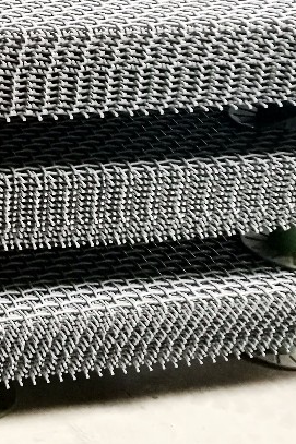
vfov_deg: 28.9
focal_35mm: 69
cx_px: -194
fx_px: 852
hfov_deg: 17.1
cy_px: 125
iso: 640
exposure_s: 1/20
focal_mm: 4.5
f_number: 2.2
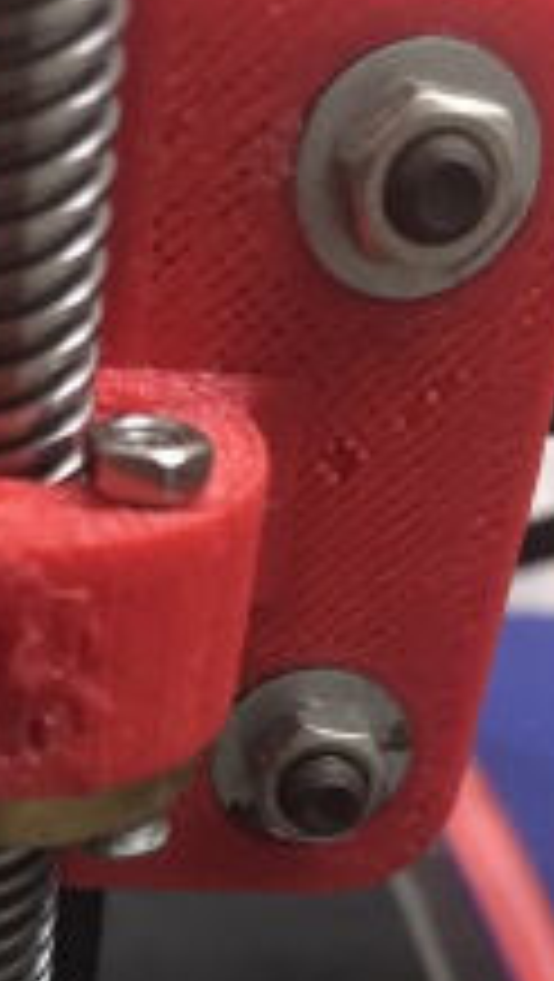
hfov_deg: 20.3
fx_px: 1511
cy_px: 828
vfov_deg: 34.5
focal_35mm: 58
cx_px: 36
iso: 400
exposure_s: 1/17
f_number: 2.2
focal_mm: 4.15
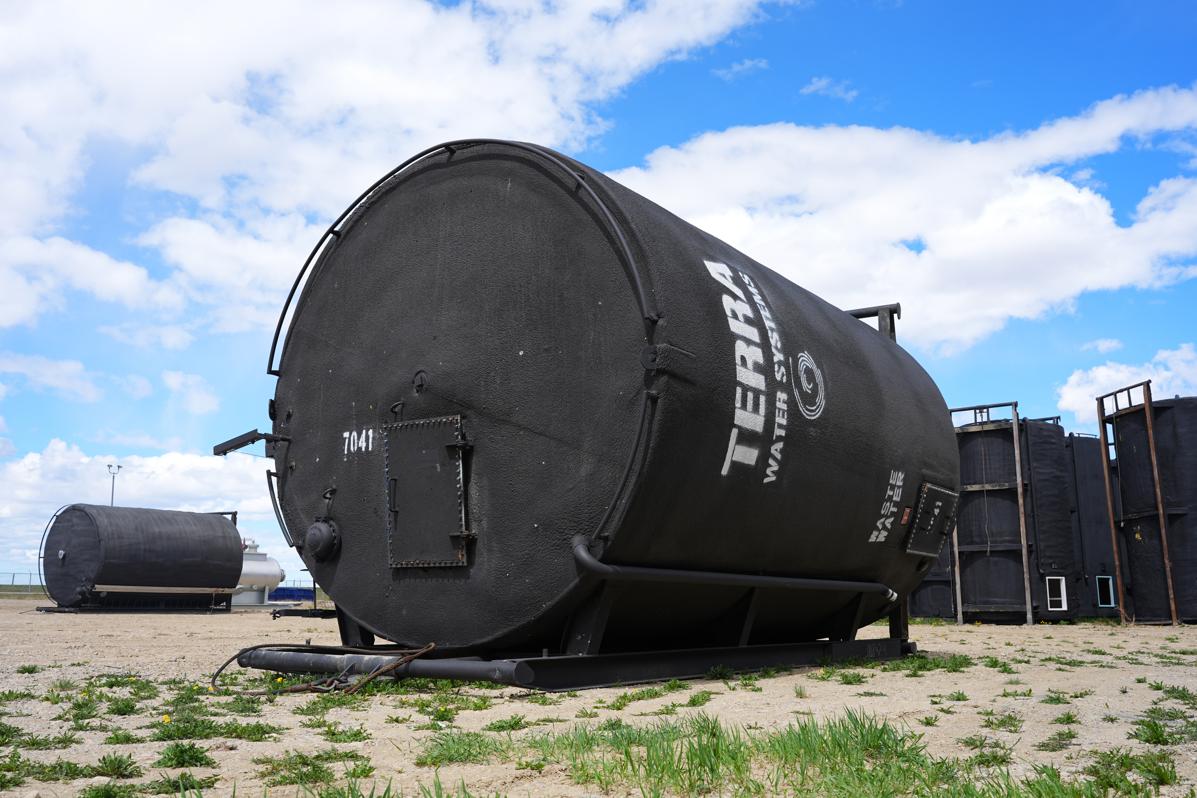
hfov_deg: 54.4
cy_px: 399
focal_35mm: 35
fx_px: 1164
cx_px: 598
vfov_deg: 37.9
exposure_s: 1/250
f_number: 7.1
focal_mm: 35
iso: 100
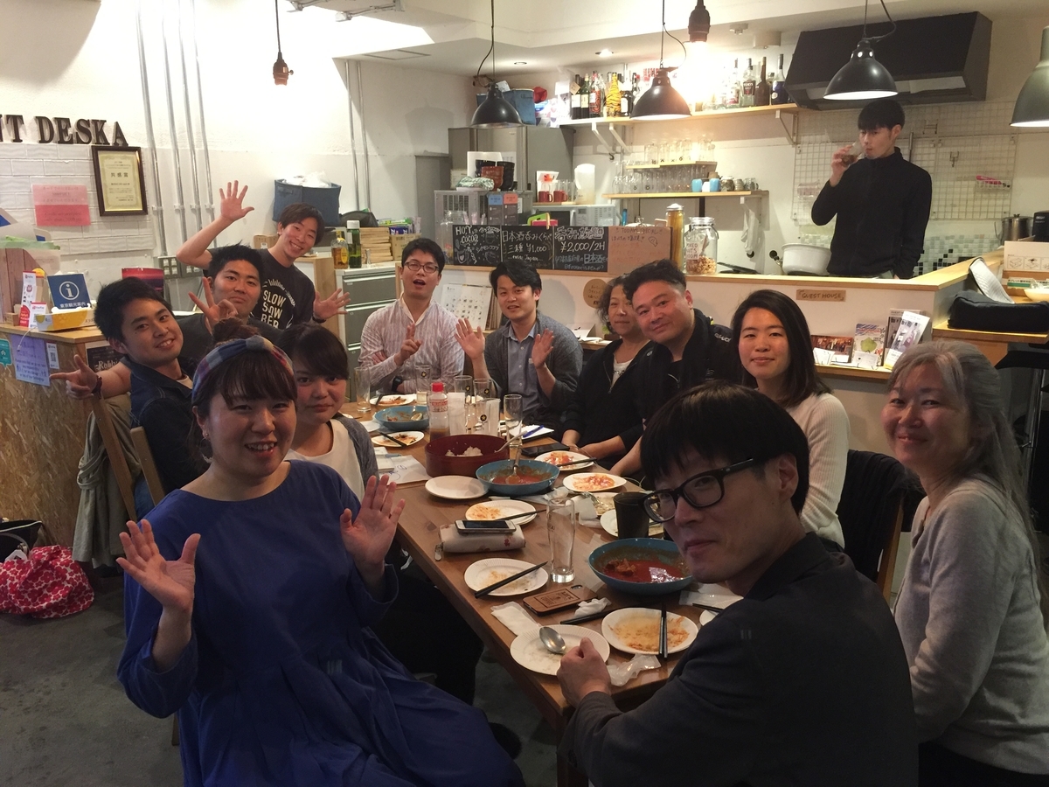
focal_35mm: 29
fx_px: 879
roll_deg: -0.1
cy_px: 394
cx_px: 524
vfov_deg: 48.2
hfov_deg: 61.7
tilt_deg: -12.3
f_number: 2.2
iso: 100
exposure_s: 1/10
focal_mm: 4.15
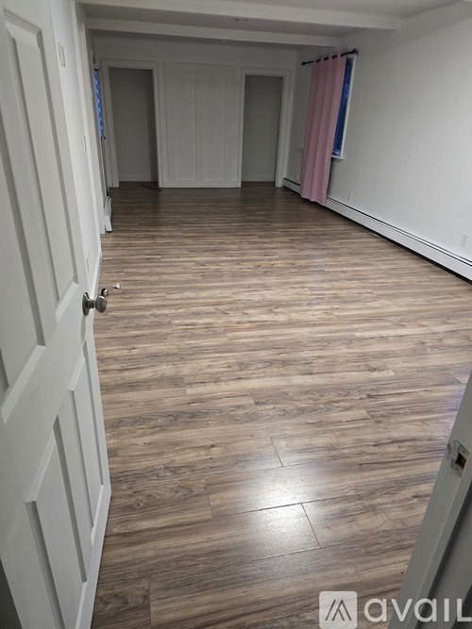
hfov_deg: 58.9
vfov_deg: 73.9
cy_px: 314
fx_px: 418
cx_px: 236
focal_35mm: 23
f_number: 1.7
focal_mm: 6.3
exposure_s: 1/120
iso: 800
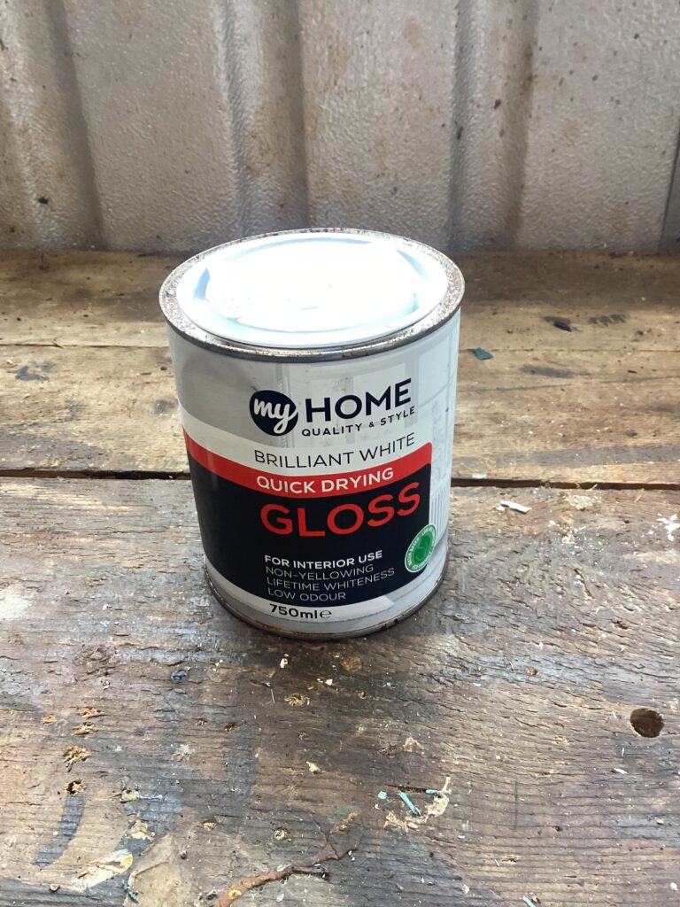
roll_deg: +1.4
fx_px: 812
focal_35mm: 31
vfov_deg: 58.4
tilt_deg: -34.7
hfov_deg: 45.4
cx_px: 340
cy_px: 454
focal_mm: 3.3
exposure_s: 1/50
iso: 100
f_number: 2.4
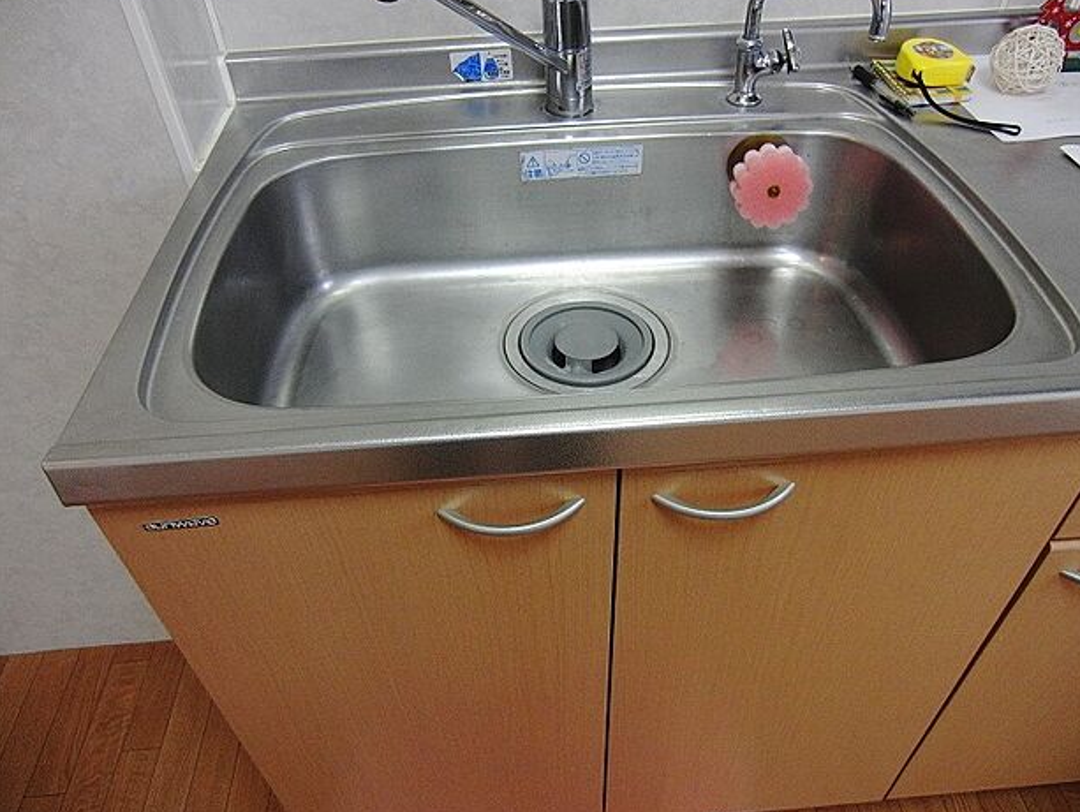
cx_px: 558
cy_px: 396
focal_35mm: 25
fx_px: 781
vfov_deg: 55.0
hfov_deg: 69.3
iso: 320
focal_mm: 4.3
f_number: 3.2
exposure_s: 1/60
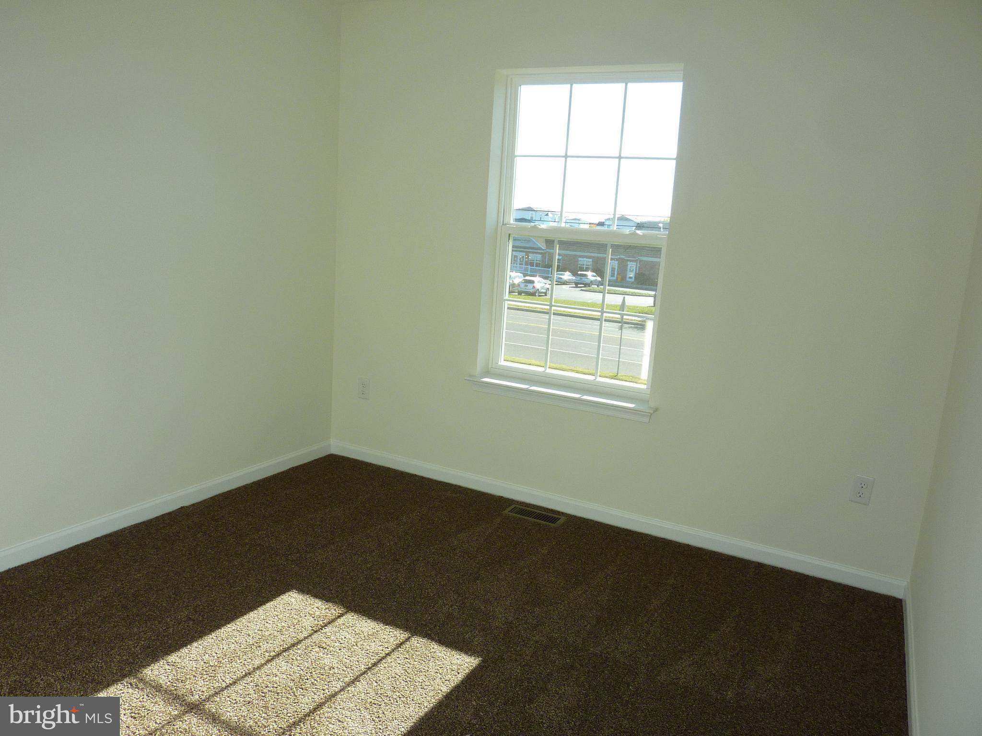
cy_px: 368
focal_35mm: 25
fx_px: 709
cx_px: 491
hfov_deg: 69.4
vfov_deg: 54.9
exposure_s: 1/125
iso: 100
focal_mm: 4.1
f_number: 4
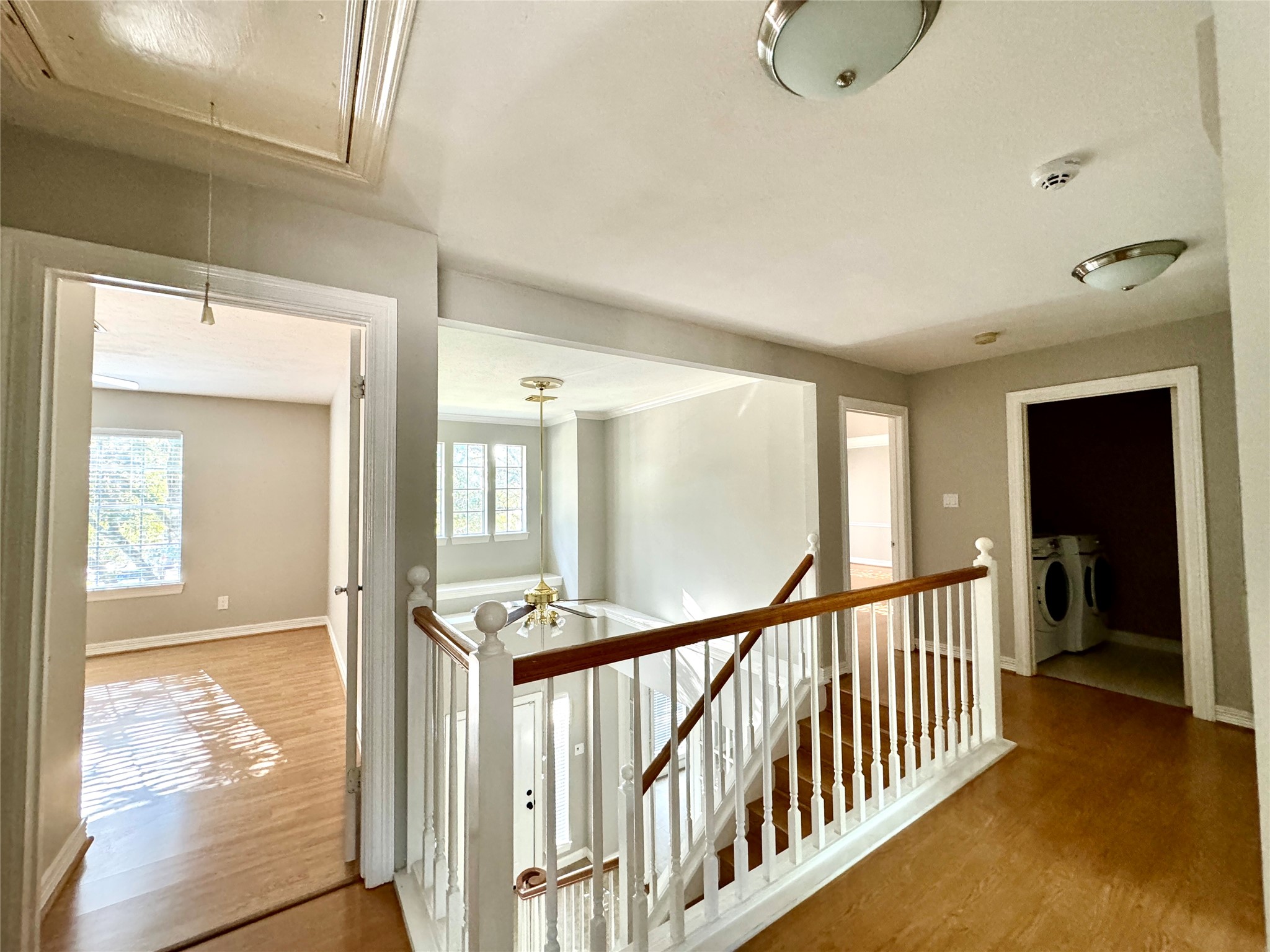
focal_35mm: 14
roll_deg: +0.5
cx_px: 635
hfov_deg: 102.1
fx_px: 514
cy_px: 476
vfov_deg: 85.7
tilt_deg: +1.8
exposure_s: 1/85
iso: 320
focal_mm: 2.22
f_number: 2.2
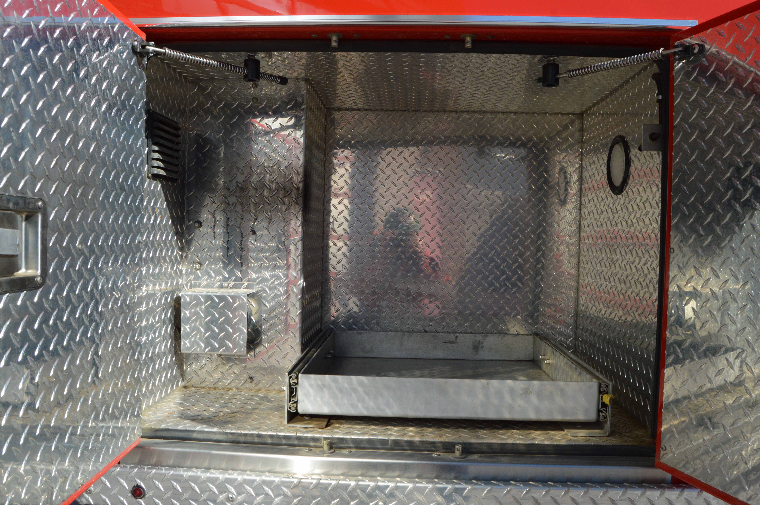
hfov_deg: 67.4
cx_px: 380
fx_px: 569
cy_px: 252
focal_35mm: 27
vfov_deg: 47.8
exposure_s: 1/800
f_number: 14
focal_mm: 18
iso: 800
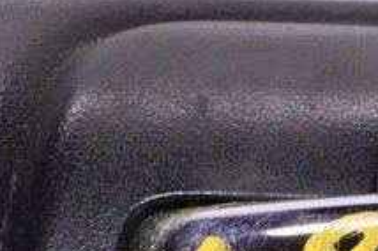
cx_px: 636
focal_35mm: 394
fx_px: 4135
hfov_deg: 5.2
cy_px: 367
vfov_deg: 3.5
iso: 1600
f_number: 8
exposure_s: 1/160
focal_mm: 55
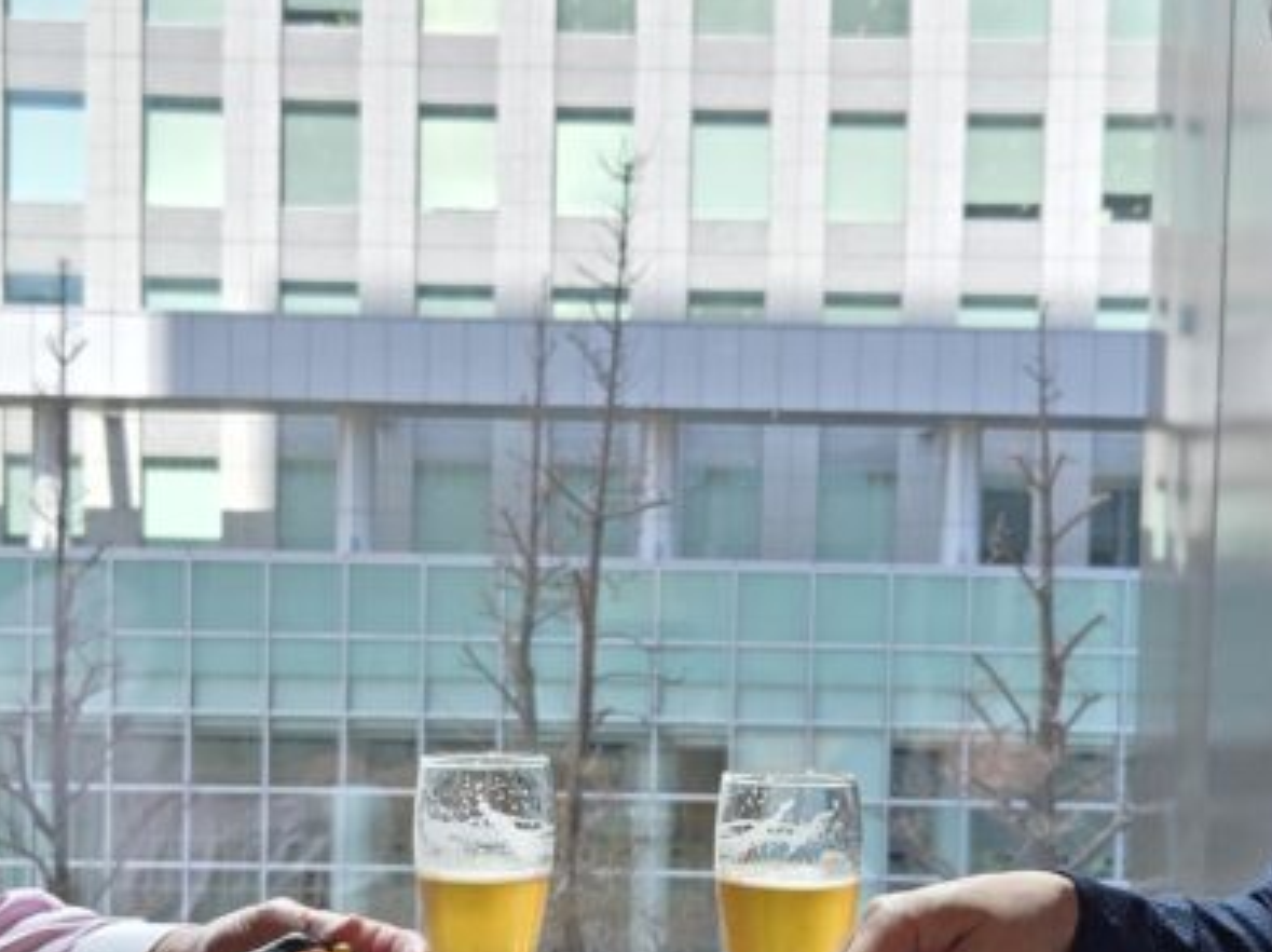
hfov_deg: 32.2
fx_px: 2203
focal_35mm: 60
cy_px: 693
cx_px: 608
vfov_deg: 24.2
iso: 25
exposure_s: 1/715
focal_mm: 5.4
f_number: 1.8
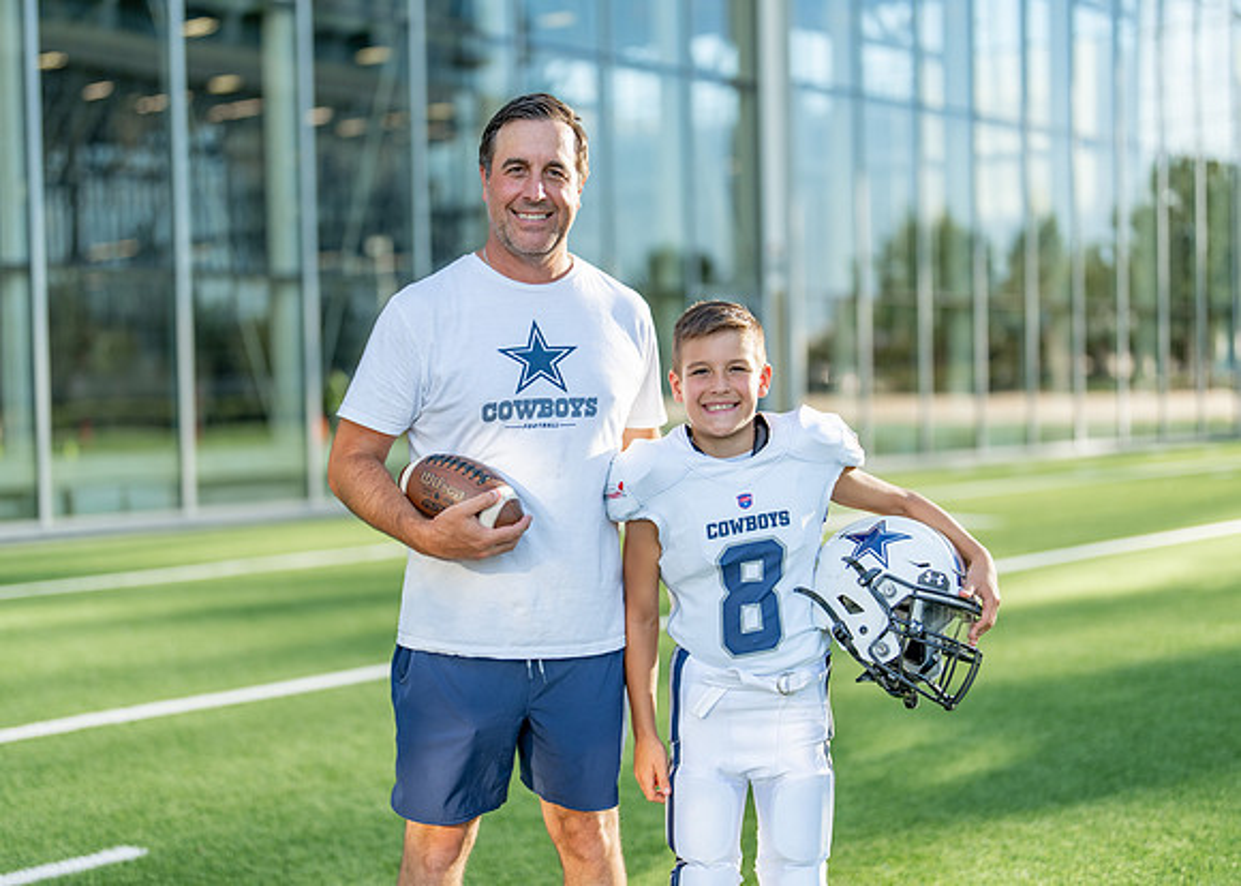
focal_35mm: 55
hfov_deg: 35.6
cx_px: 570
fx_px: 1929
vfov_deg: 25.9
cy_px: 443
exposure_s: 1/2500
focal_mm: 50
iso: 100
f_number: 1.2
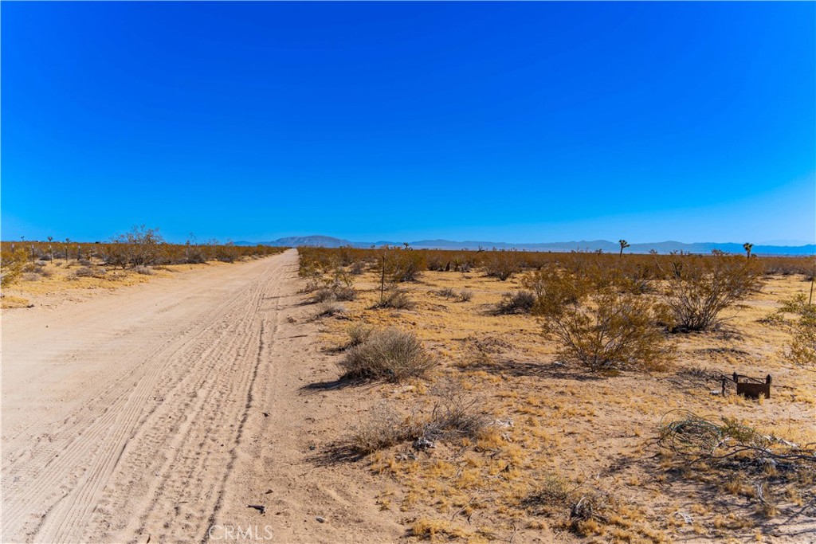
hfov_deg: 65.5
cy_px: 272
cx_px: 408
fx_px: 635
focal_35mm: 28
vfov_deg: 46.4
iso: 100
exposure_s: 1/1600
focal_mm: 28
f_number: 5
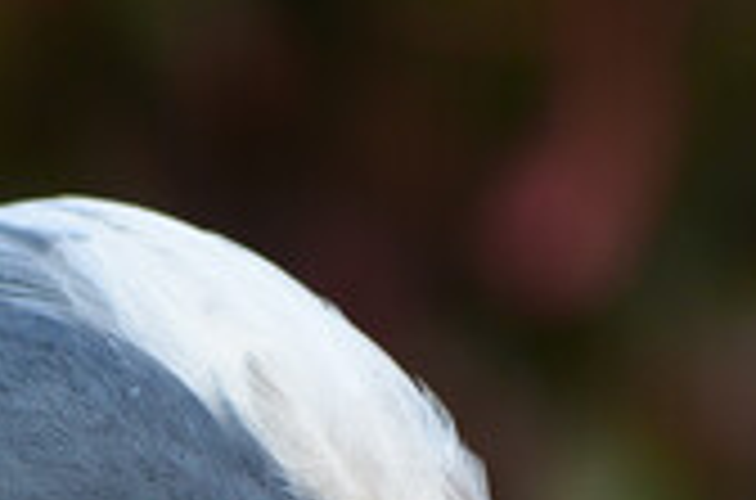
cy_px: 669
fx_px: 22490
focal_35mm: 1074
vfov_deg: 1.3
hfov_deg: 1.9
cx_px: 266
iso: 400
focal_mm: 200
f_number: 5
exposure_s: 1/125
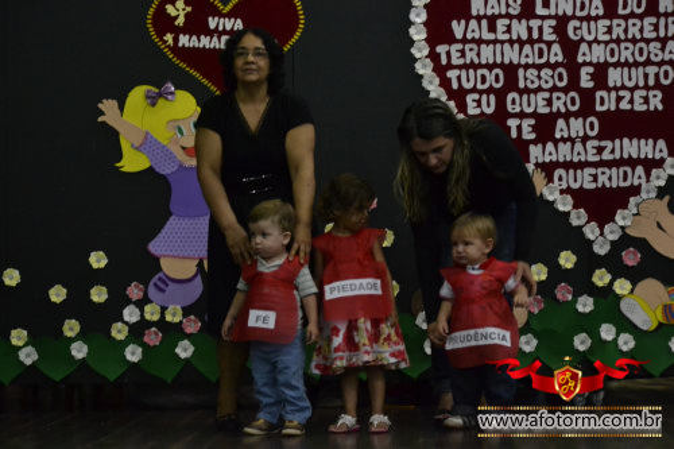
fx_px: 1965
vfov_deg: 13.0
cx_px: 337
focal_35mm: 105
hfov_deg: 19.5
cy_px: 224
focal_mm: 70
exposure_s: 1/30
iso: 3200
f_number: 5.3
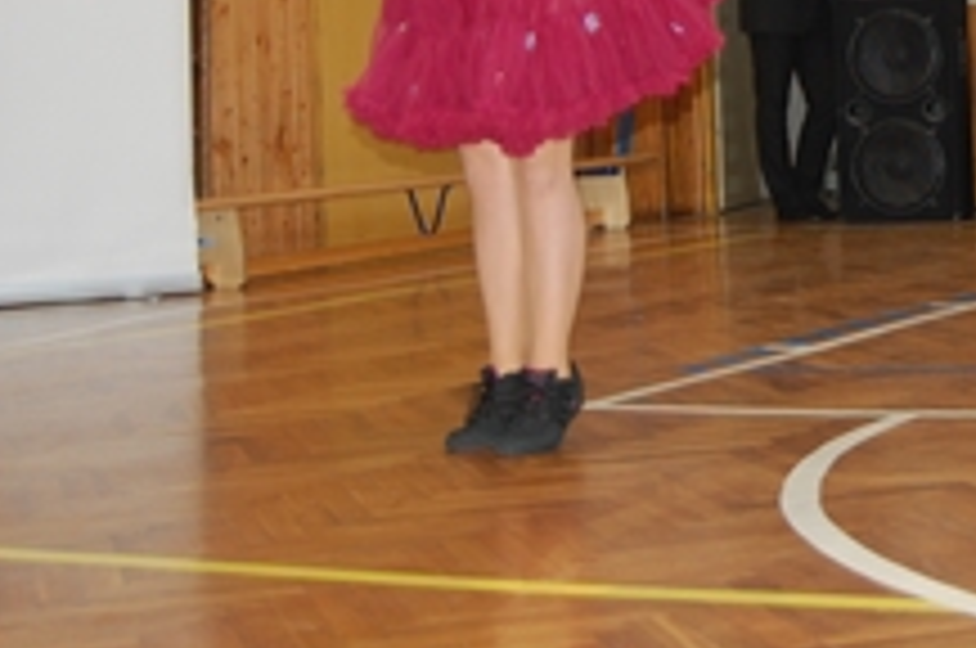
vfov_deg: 14.8
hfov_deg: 22.0
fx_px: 2436
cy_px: -58
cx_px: 931
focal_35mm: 90
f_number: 4
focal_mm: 26
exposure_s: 1/60
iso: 400
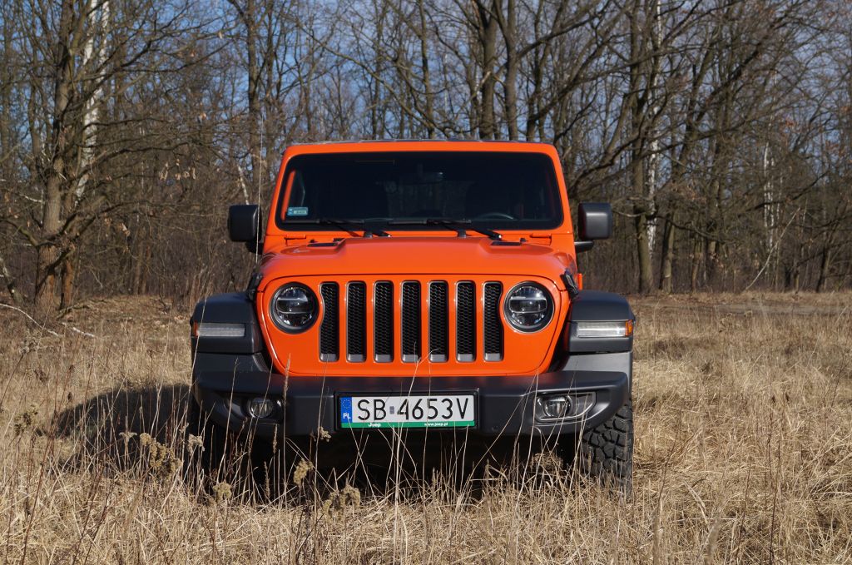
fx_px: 1418
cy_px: 282
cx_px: 426
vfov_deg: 22.5
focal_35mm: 60
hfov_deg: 33.5
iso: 100
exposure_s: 1/320
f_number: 9
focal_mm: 40
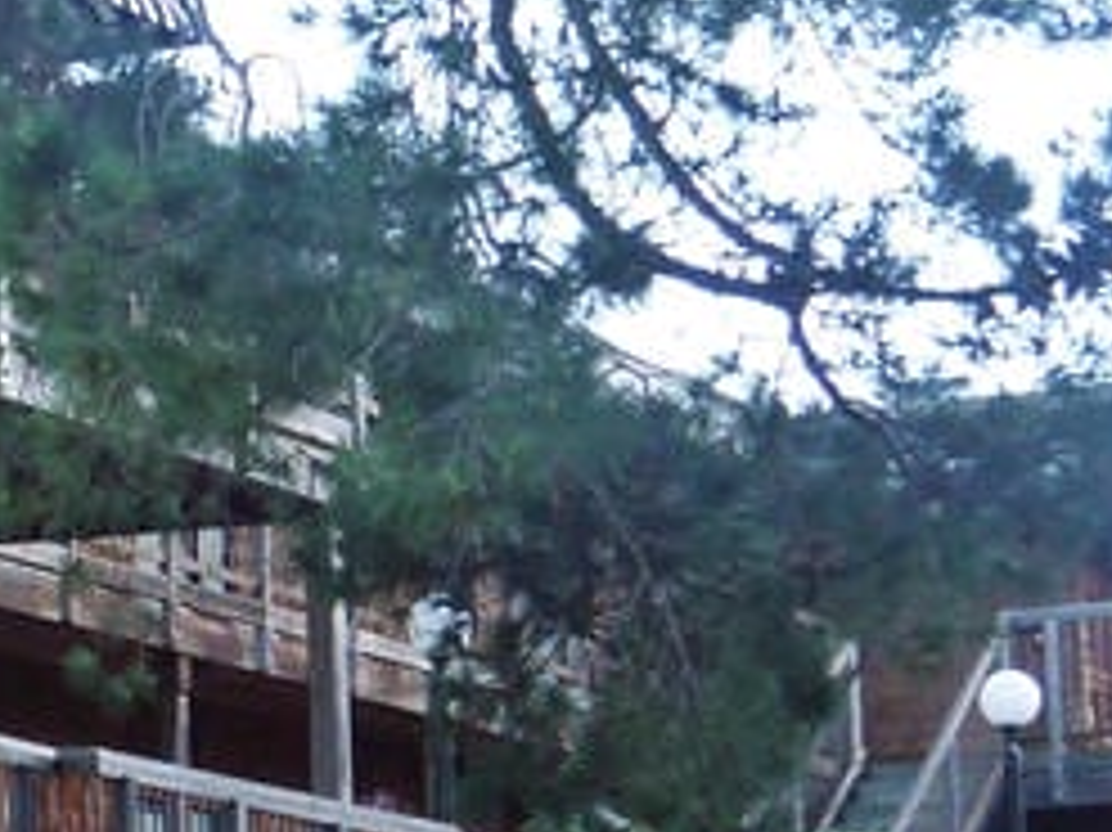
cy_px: 679
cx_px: -846
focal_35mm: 165
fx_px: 5298
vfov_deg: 9.0
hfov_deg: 11.2
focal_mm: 17
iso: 160
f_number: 4.1
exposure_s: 1/100
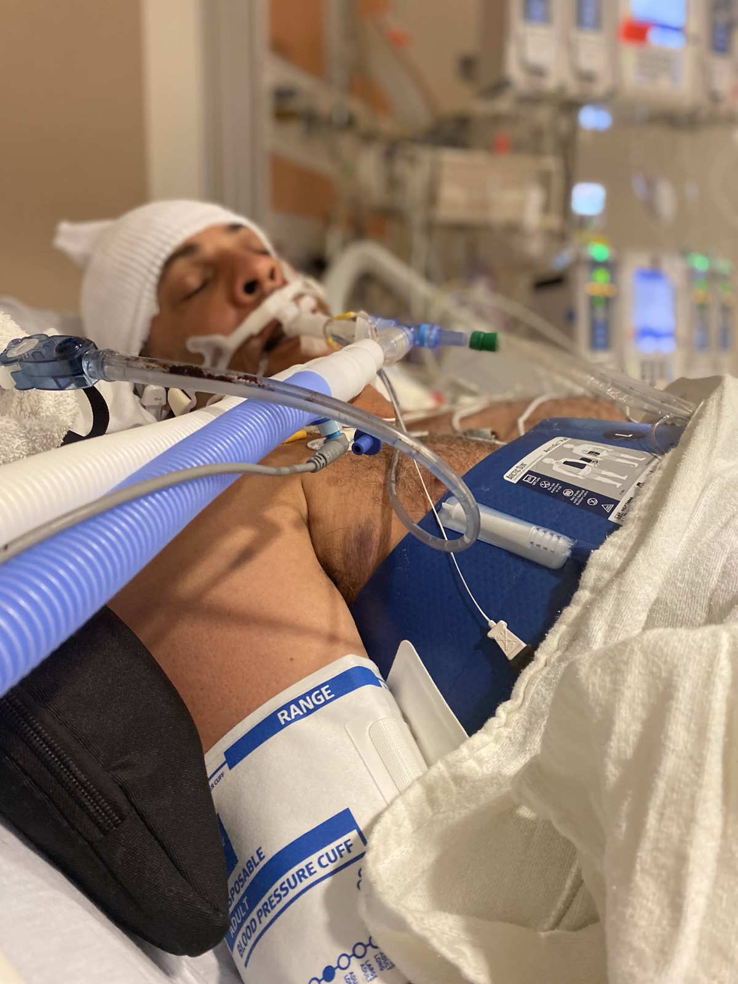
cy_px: 492
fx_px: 739
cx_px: 369
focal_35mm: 26
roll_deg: -0.9
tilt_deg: -9.9
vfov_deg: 67.3
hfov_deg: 53.1
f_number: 1.8
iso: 500
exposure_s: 1/43
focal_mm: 4.25
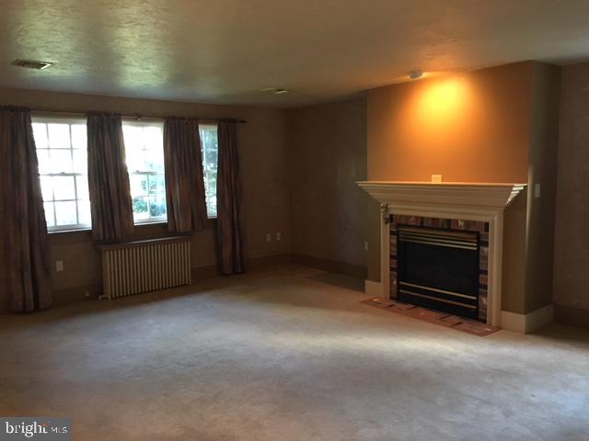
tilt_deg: -5.9
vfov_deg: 48.2
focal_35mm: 29
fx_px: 493
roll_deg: +0.6
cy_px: 220
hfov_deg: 61.7
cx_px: 294
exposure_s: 1/15
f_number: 2.2
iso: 200
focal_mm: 4.15
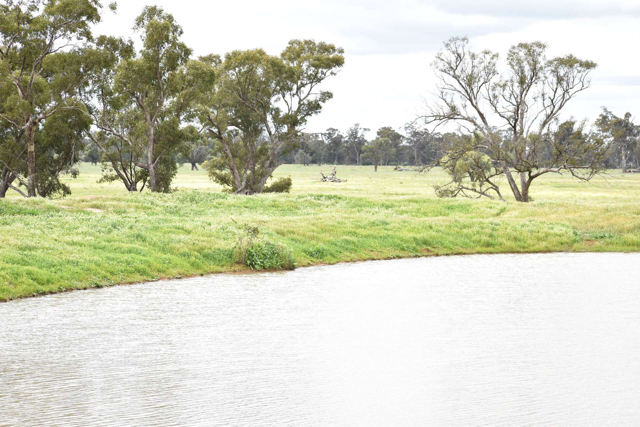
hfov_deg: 19.5
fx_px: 1867
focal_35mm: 105
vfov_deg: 13.0
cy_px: 214
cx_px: 320
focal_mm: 70
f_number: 9
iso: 200
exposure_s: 1/320
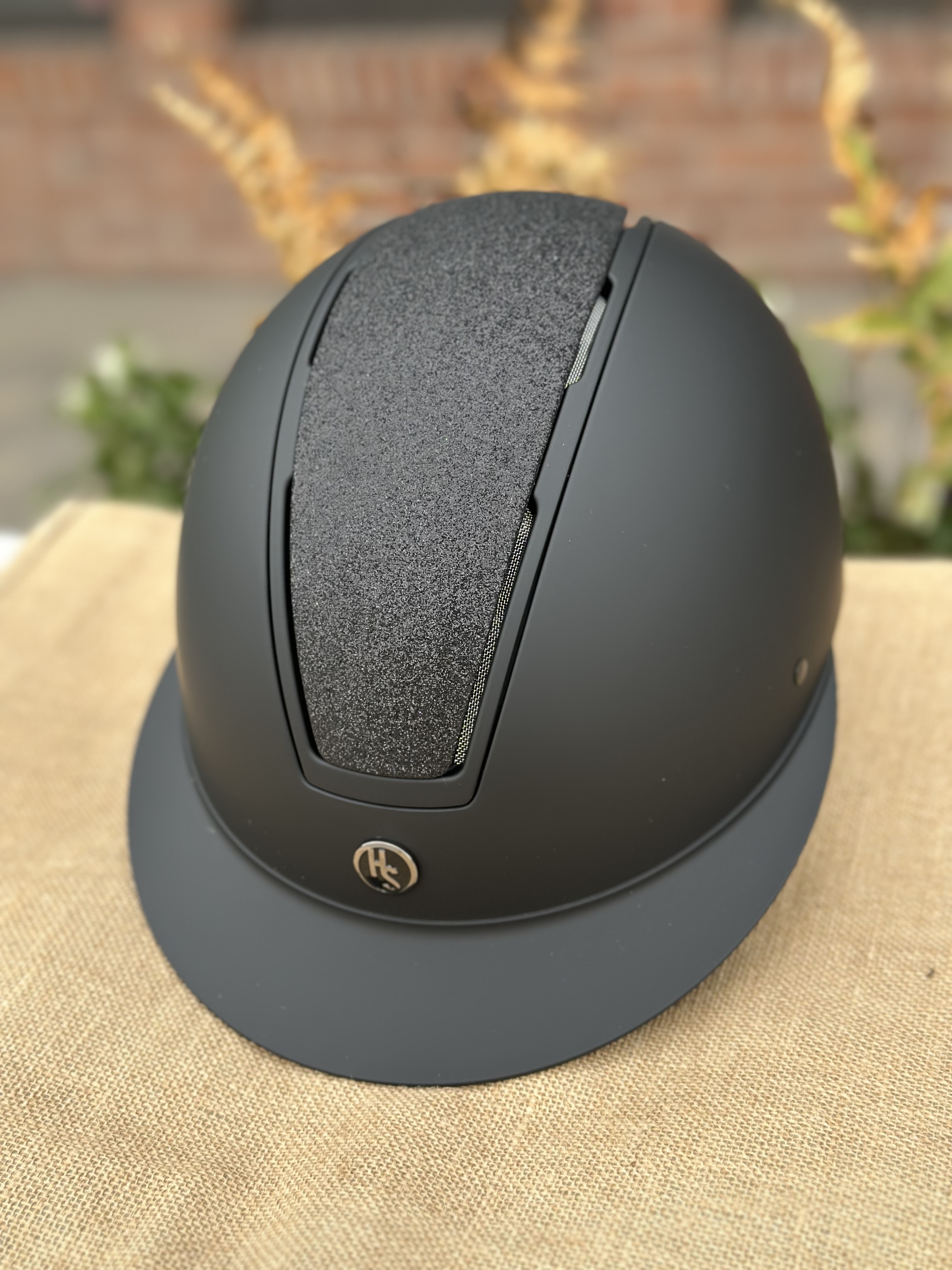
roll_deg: +3.3
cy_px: 635
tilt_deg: -23.6
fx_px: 1760
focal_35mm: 48
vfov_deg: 39.7
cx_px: 476
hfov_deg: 30.3
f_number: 1.78
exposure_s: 1/172
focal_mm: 6.86
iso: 100
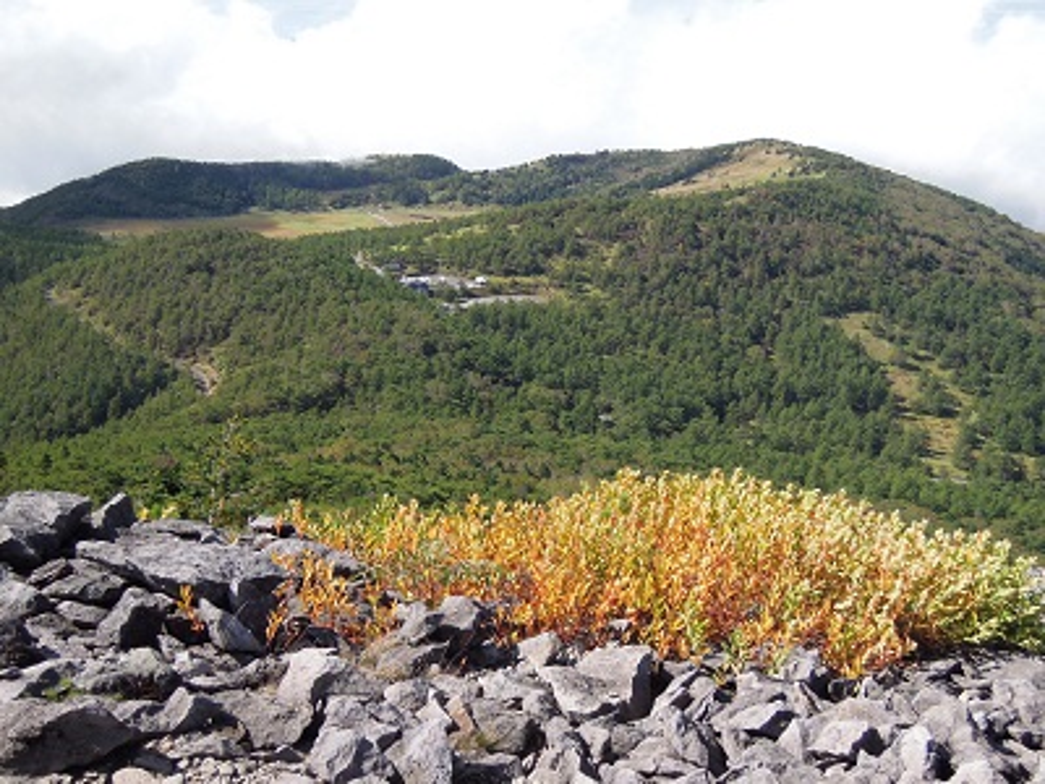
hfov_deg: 42.1
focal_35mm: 45
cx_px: 522
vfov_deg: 32.2
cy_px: 392
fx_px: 1358
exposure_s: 1/1250
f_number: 3.1
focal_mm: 8.1
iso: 160
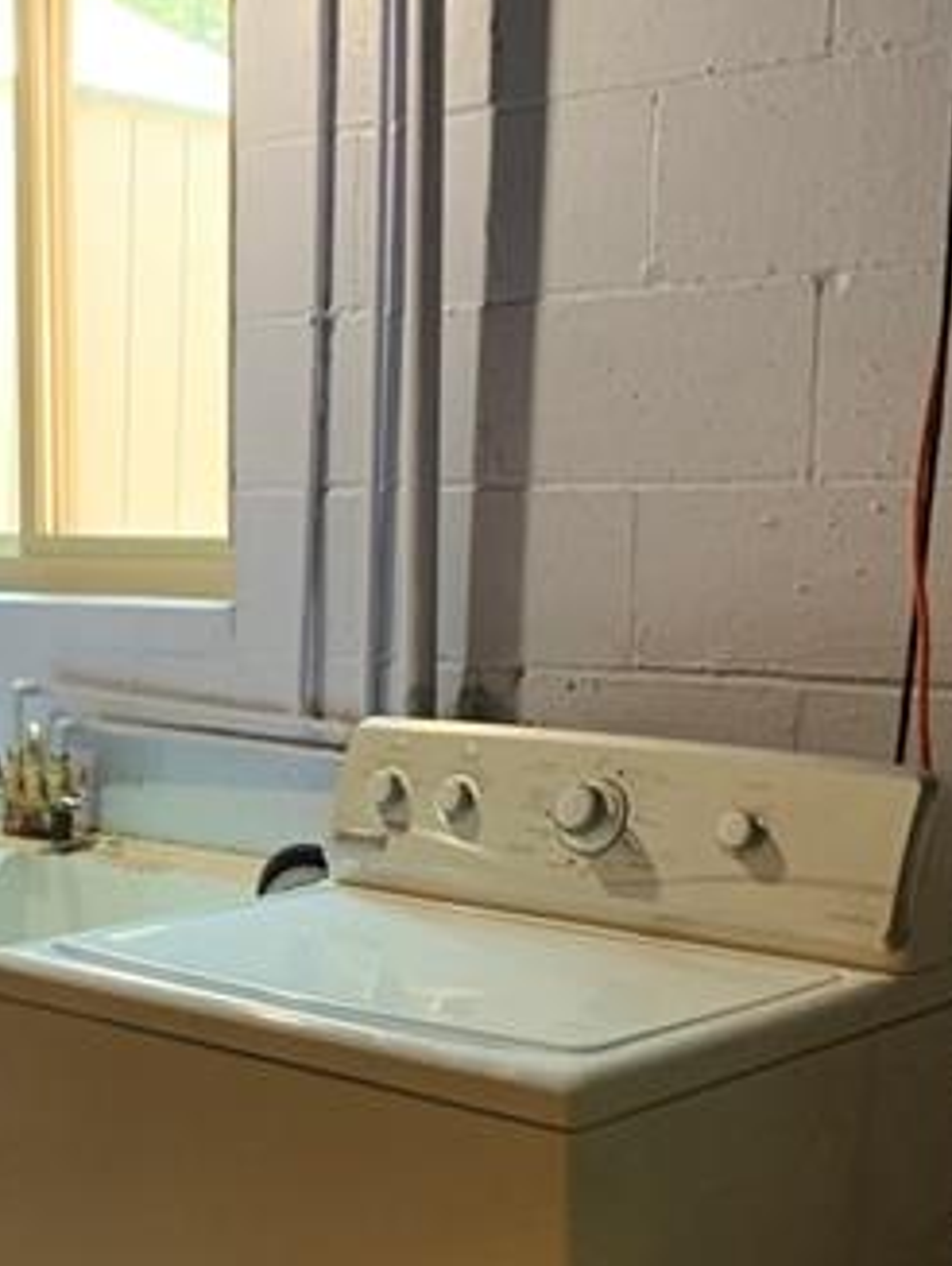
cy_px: 925
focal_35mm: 61
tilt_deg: -7.8
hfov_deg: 23.7
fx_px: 2232
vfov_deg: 31.2
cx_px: 174
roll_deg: -1.2
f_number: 1.8
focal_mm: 4.25
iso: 250
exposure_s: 1/60
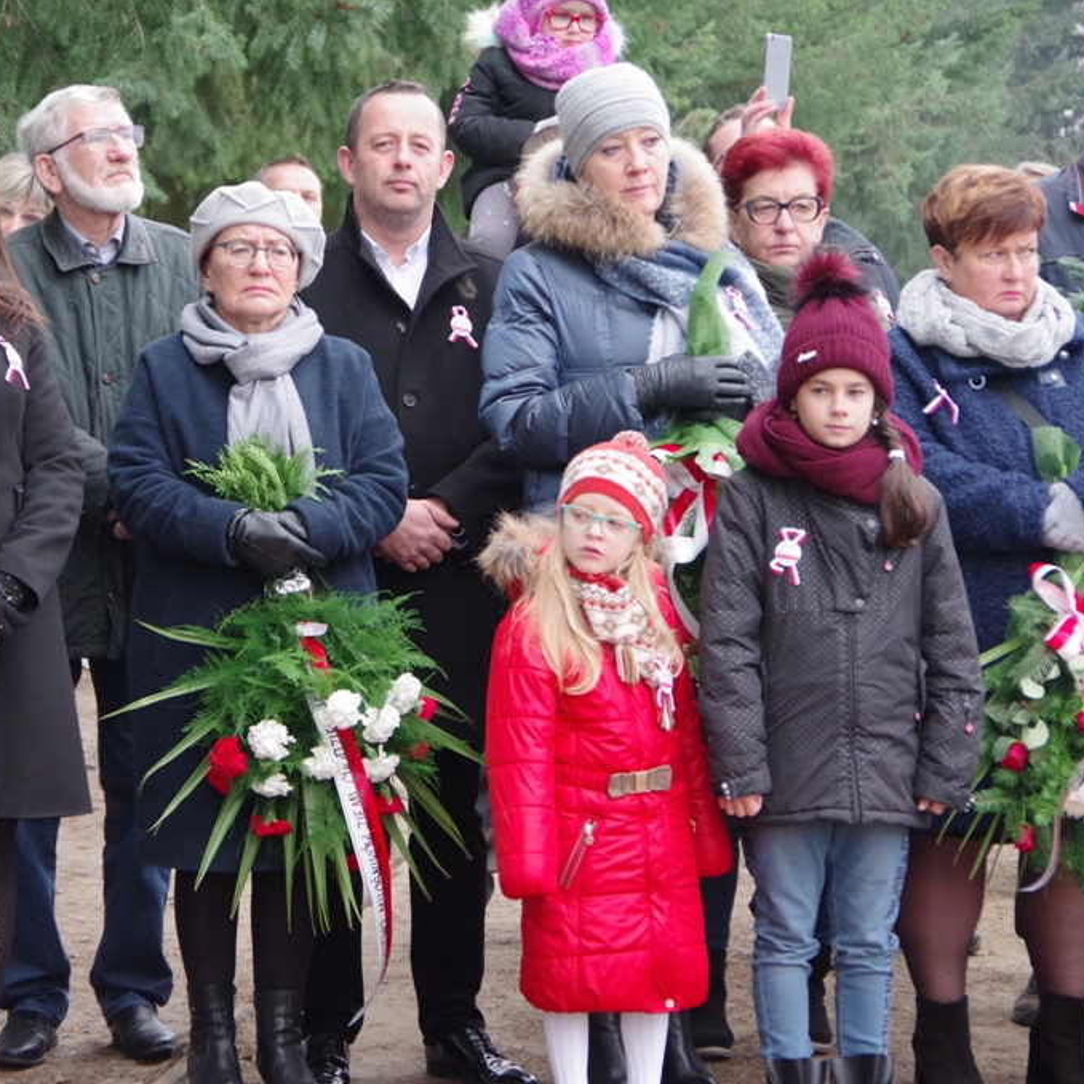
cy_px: 543
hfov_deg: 13.3
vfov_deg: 13.3
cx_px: 286
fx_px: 4641
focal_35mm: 131
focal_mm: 68
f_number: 4.5
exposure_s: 1/125
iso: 1600
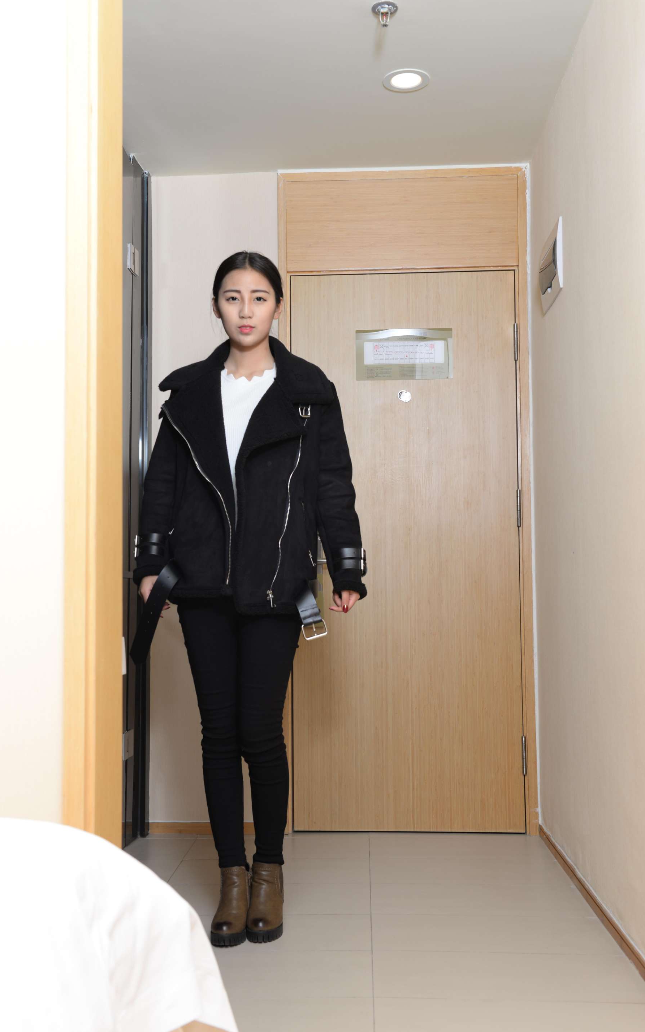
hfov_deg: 32.8
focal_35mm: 39
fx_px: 1097
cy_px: 518
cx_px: 306
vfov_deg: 50.4
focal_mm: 38
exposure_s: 1/160
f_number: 7.1
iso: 200
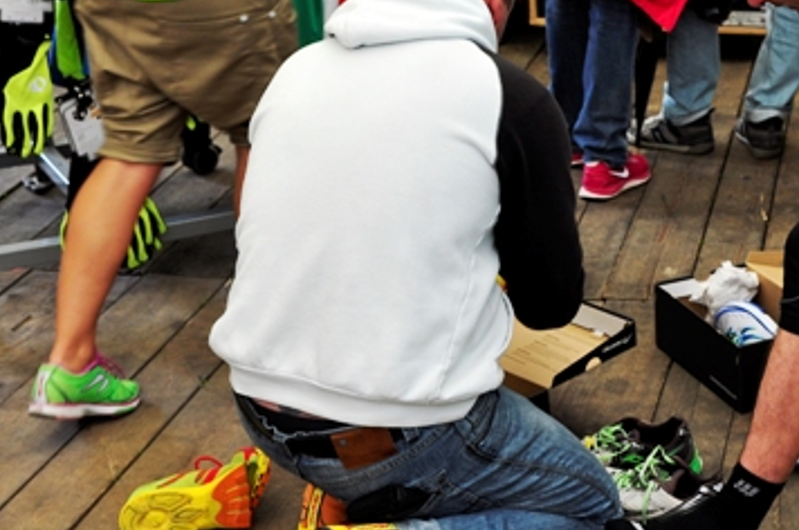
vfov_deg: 16.8
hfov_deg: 24.5
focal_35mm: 81
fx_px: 1795
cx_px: 702
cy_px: 259
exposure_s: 1/80
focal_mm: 30
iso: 320
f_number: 3.5
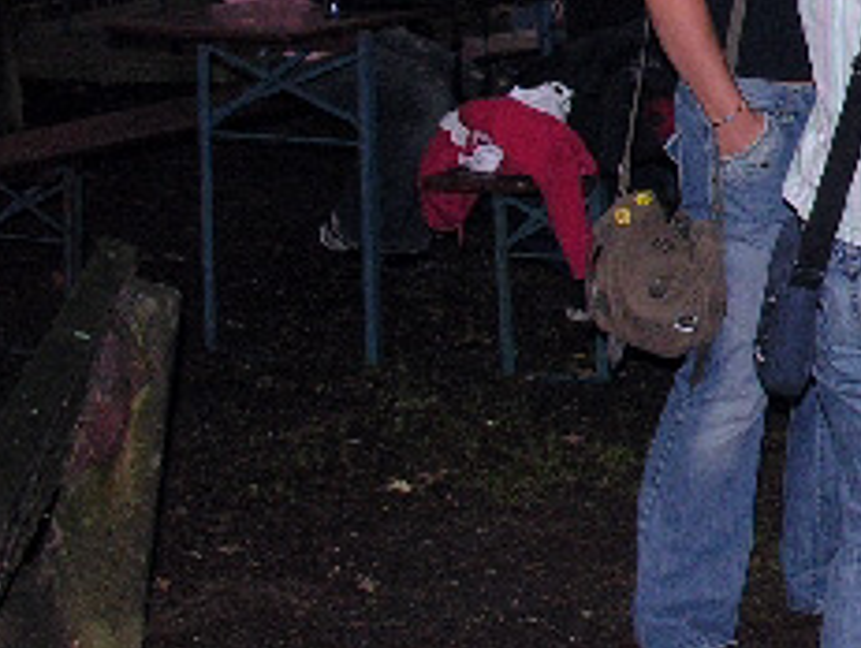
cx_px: 1264
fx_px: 3014
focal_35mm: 121
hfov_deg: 15.1
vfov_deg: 12.2
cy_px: 130
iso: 146
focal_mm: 8.9
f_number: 2.8
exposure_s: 1/60.1
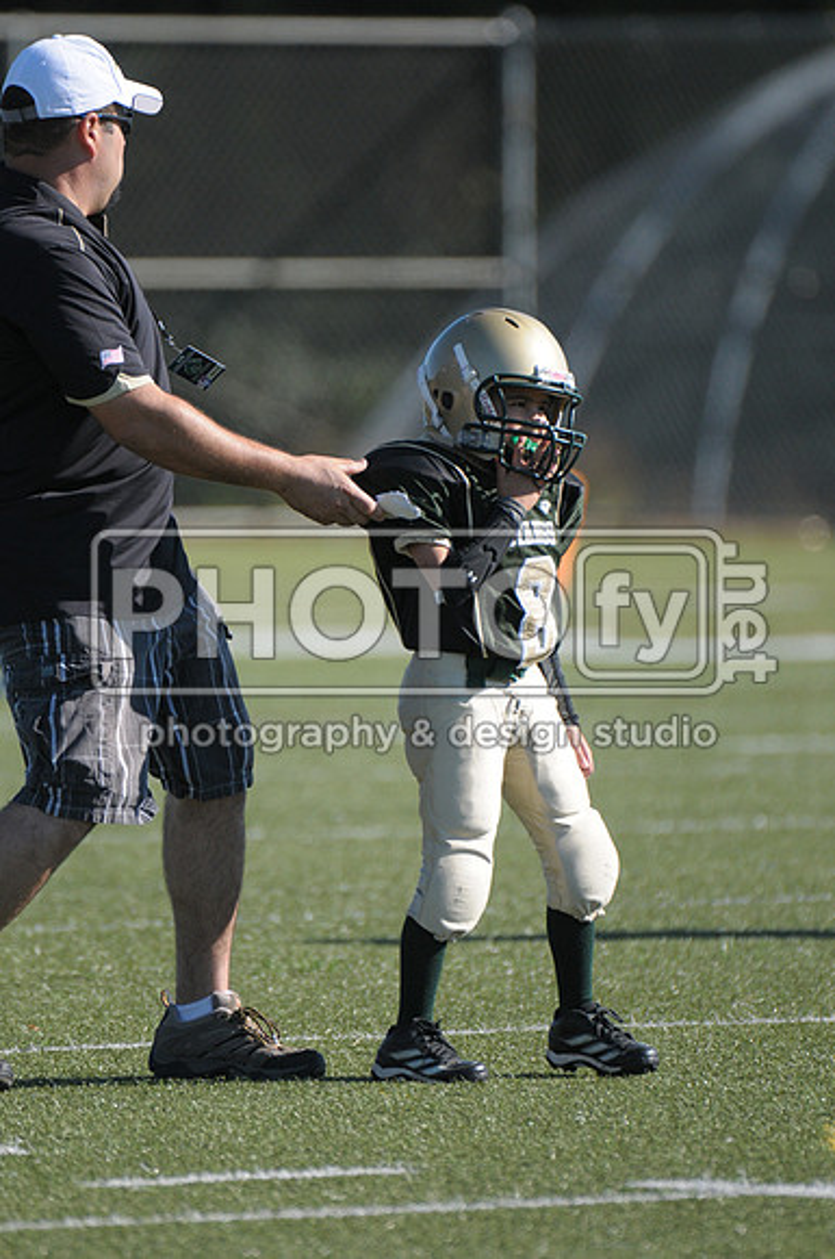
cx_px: 418
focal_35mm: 600
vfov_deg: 3.4
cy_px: 630
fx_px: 20936
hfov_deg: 2.3
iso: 640
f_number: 4
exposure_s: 1/3200
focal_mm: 400
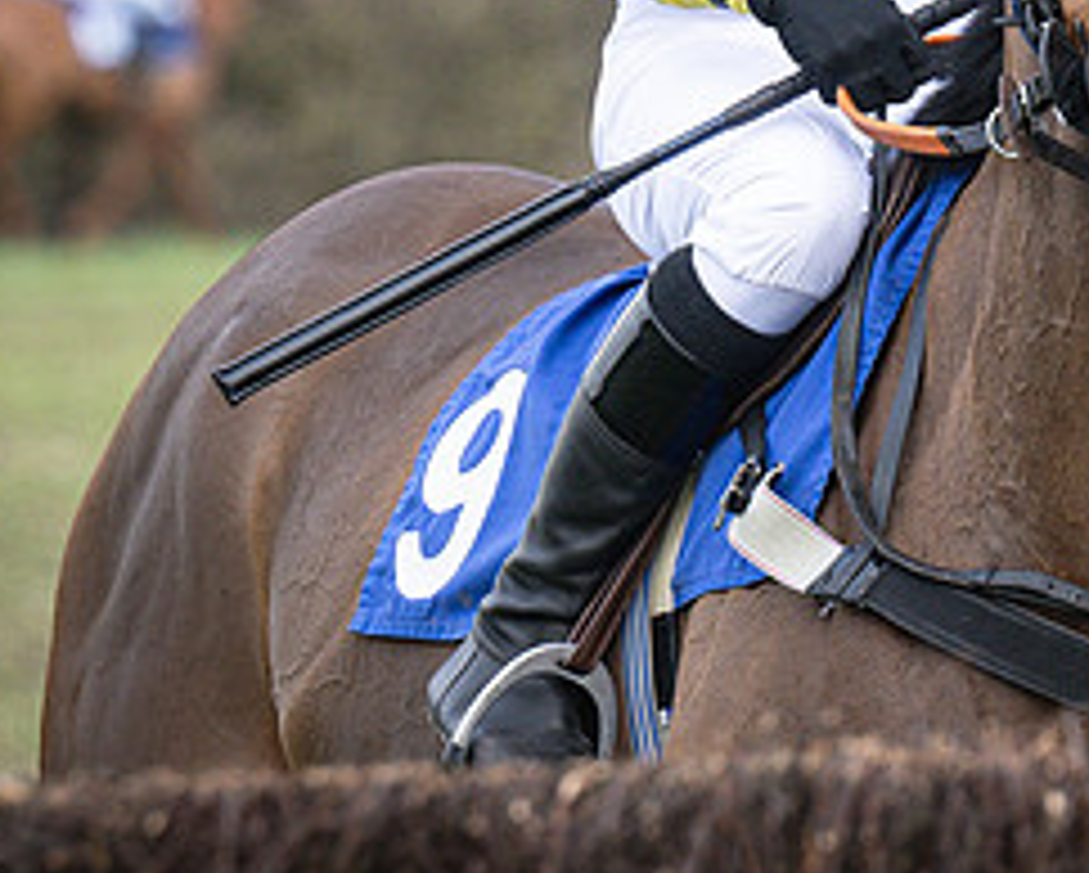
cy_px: -124
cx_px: 1680
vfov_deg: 1.9
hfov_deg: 2.3
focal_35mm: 834
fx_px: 26902
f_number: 4
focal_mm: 165
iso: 400
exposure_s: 1/1000
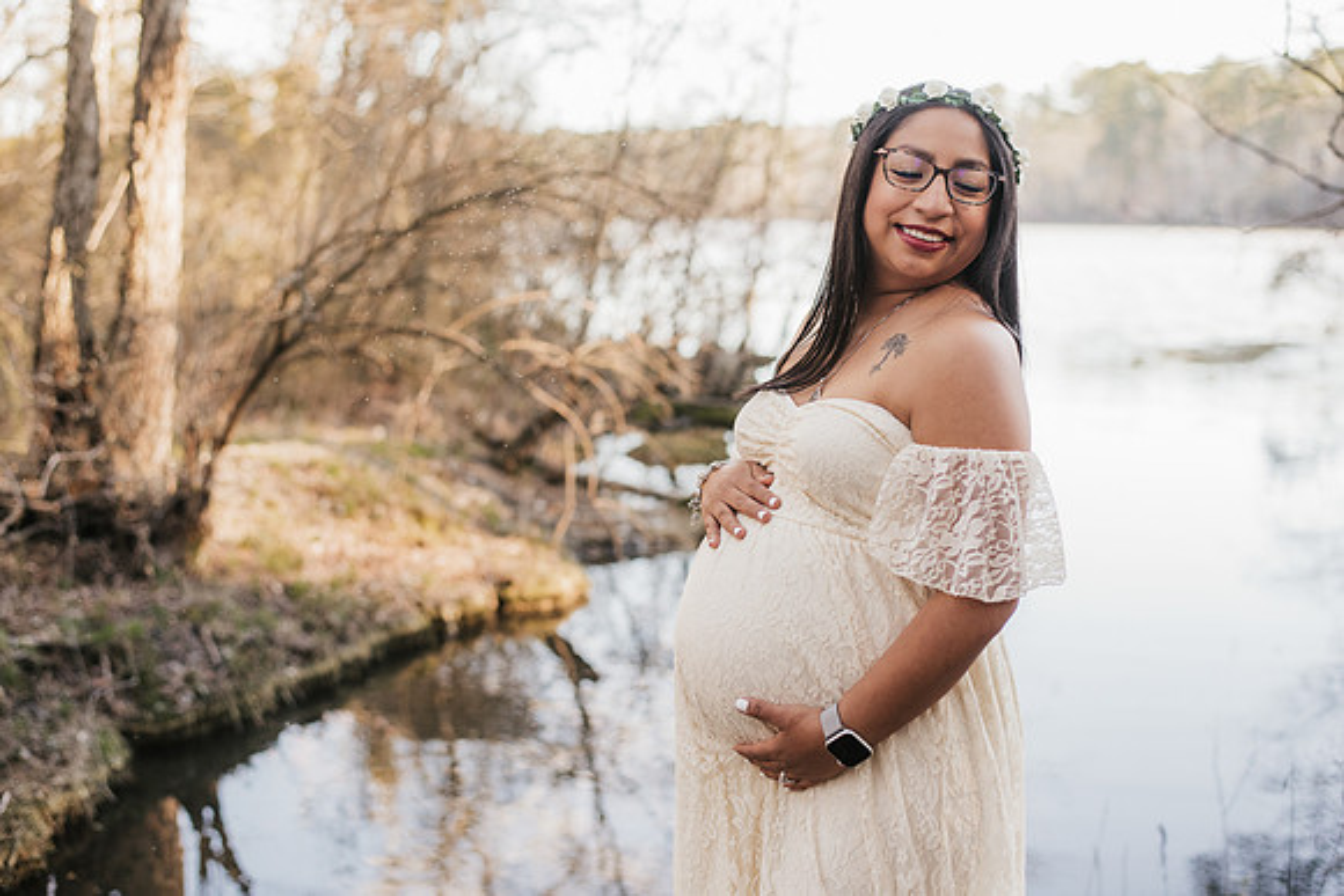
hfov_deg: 39.6
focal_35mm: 50
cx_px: 672
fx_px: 1867
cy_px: 448
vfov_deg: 27.0
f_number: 2.8
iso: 400
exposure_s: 1/400
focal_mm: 50
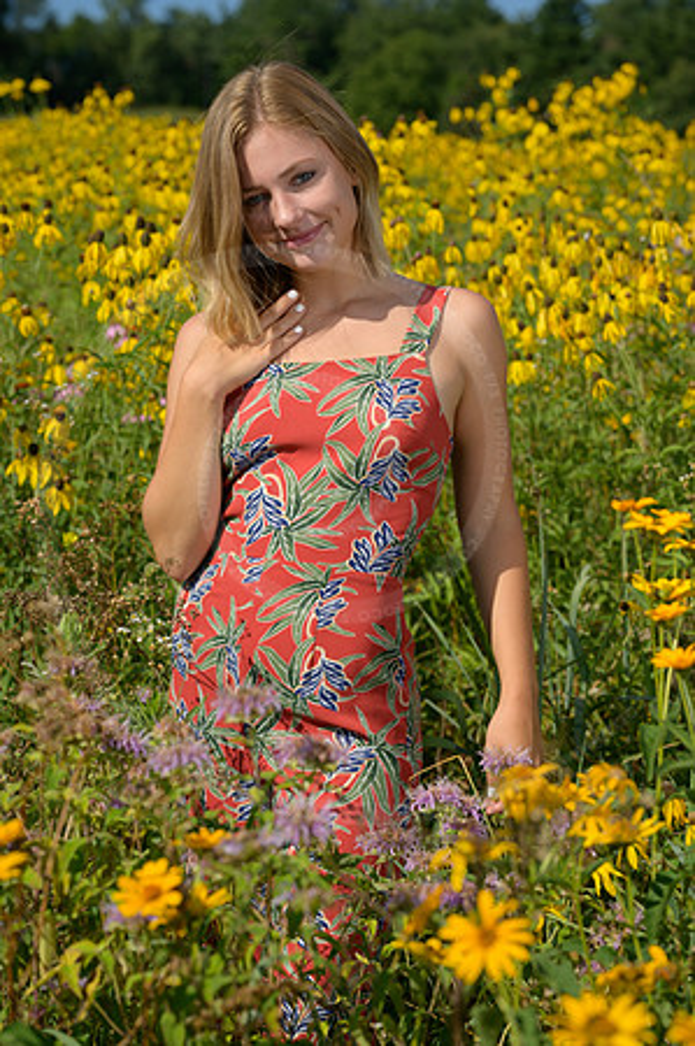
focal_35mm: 85
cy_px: 523
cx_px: 348
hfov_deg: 16.0
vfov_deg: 23.9
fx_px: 2467
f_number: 5.6
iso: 100
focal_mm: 85
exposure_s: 1/800
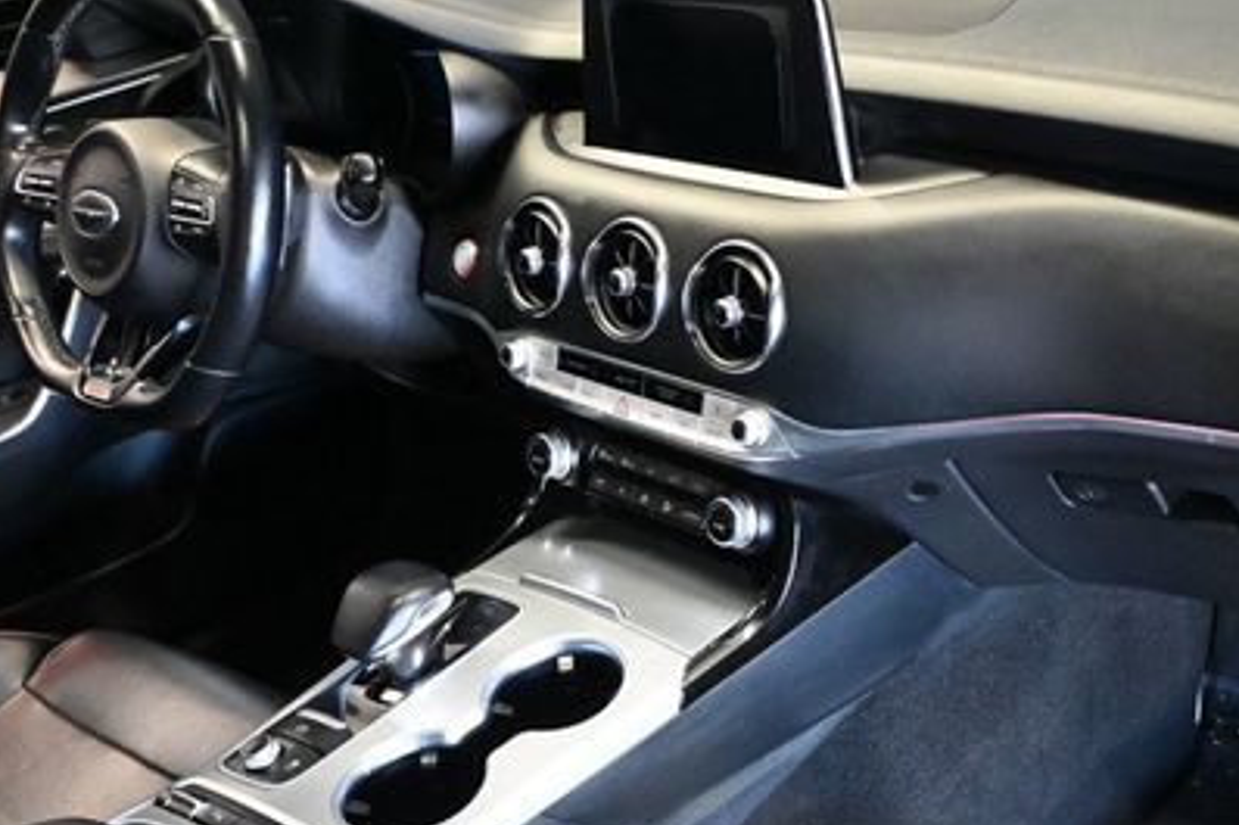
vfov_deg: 29.1
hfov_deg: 41.7
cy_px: 560
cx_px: 918
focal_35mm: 46
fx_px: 1576
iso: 8000
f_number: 3.8
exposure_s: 1/60
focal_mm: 19
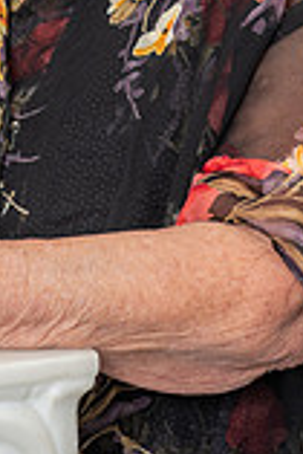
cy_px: -121
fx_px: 3540
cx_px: 4
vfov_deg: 7.3
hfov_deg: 4.9
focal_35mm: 281
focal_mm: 62
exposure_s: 1/125
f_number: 5.6
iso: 200
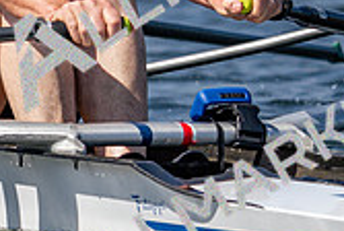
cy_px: -84
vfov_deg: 1.4
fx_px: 9592
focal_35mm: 1002
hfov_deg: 2.1
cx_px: -163
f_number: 5.6
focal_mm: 289
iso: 200
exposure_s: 1/2000
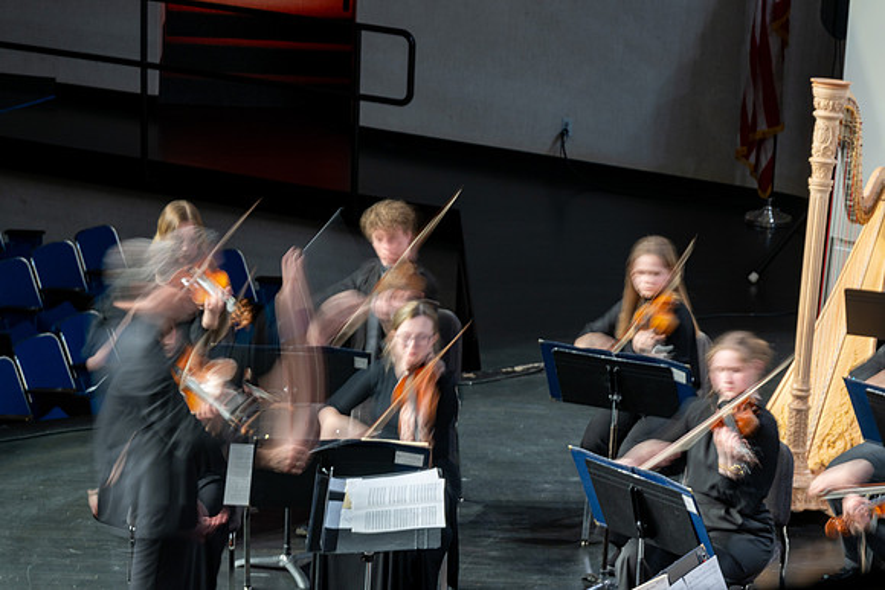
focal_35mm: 135
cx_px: 442
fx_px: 3319
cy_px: 295
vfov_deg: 10.2
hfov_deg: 15.2
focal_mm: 135
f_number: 13
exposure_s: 1/1.25
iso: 100
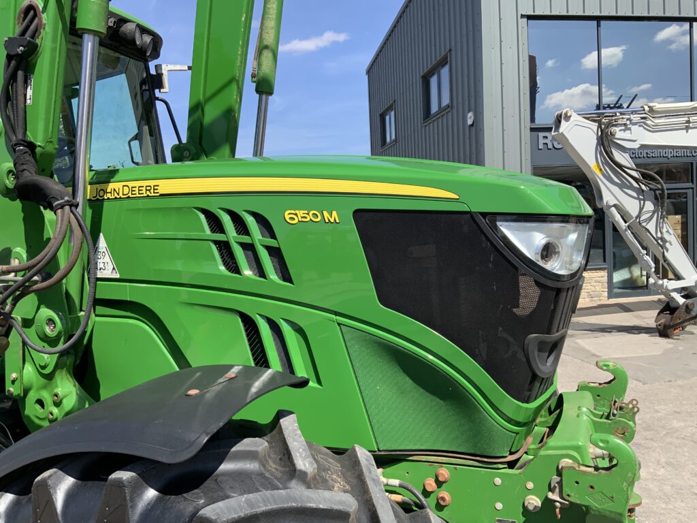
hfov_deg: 61.7
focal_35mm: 29
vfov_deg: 48.2
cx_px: 348
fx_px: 584
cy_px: 262
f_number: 1.8
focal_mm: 3
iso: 16
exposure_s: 1/1221
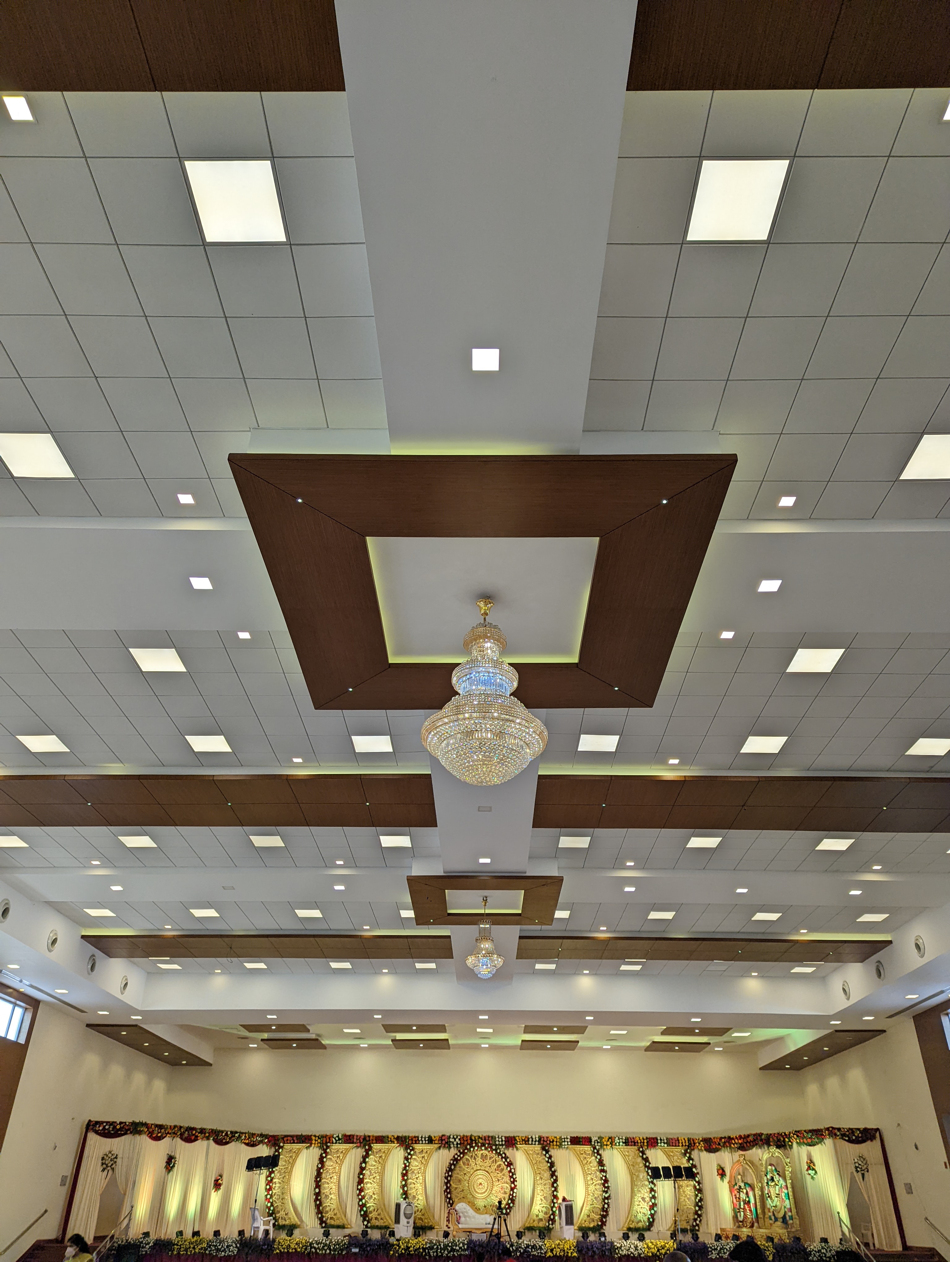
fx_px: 876
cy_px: 631
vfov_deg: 71.5
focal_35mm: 24
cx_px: 475
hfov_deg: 56.9
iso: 43
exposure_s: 1/313
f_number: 1.85
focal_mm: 6.81
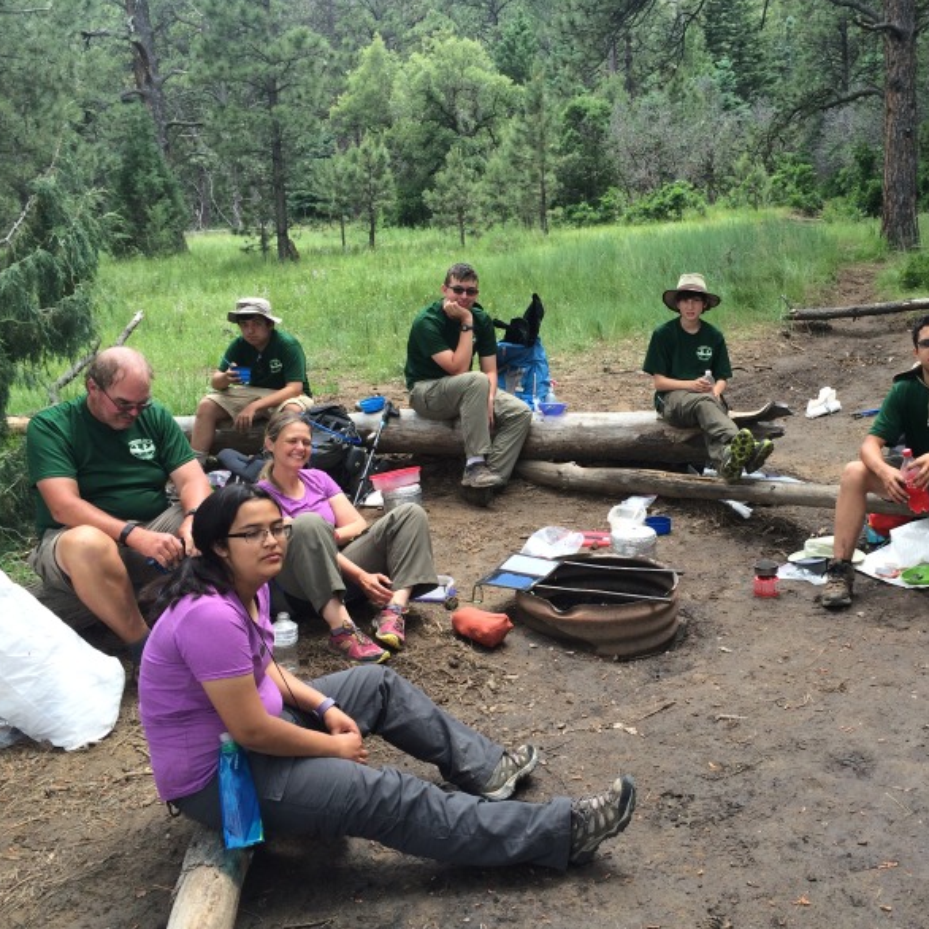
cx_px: 583
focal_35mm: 35
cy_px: 466
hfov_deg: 46.8
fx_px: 1063
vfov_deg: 47.2
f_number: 2.2
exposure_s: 1/351
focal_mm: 4.15
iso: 32
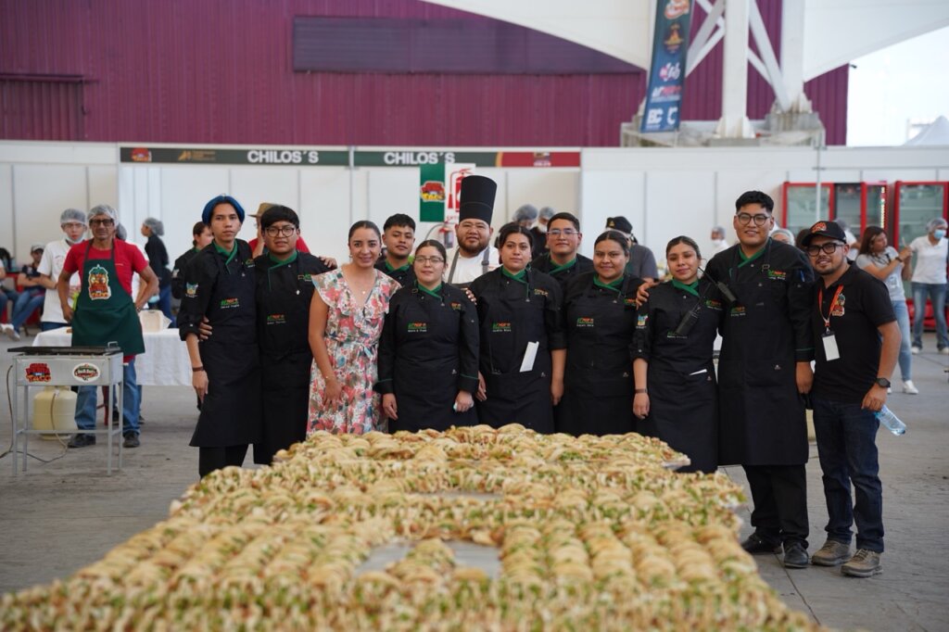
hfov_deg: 25.7
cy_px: 316
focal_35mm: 79
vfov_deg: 17.3
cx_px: 474
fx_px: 2082
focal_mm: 79
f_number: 2.8
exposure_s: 1/320
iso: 100
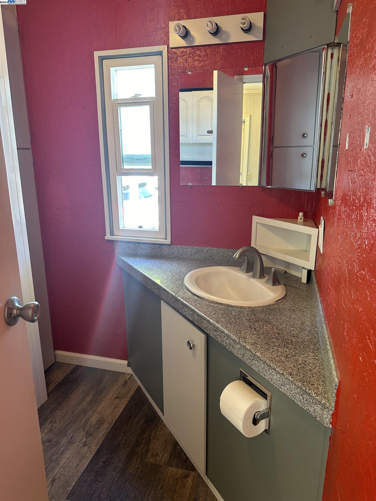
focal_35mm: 24
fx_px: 348
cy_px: 250
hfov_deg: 56.8
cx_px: 188
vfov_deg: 71.6
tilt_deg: -14.1
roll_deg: -0.6
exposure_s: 1/60
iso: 160
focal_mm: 6.86
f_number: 1.78
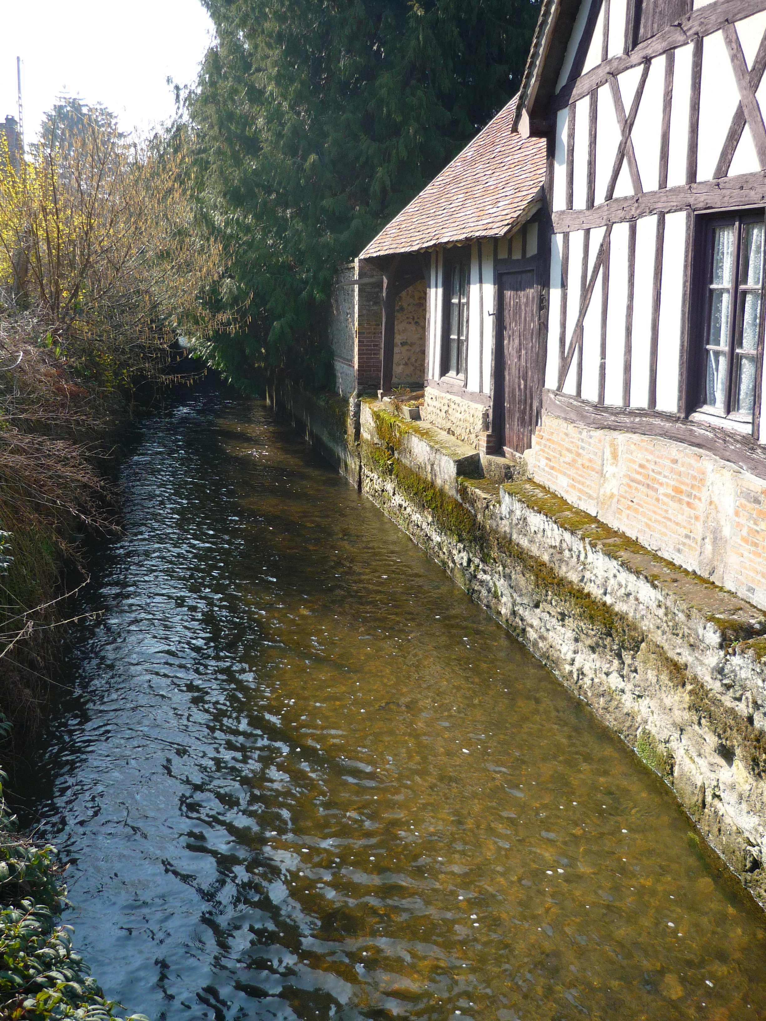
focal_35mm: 33
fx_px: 974
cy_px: 510
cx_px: 383
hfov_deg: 42.9
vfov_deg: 55.4
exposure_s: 1/400
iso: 100
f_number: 2.8
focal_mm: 5.5
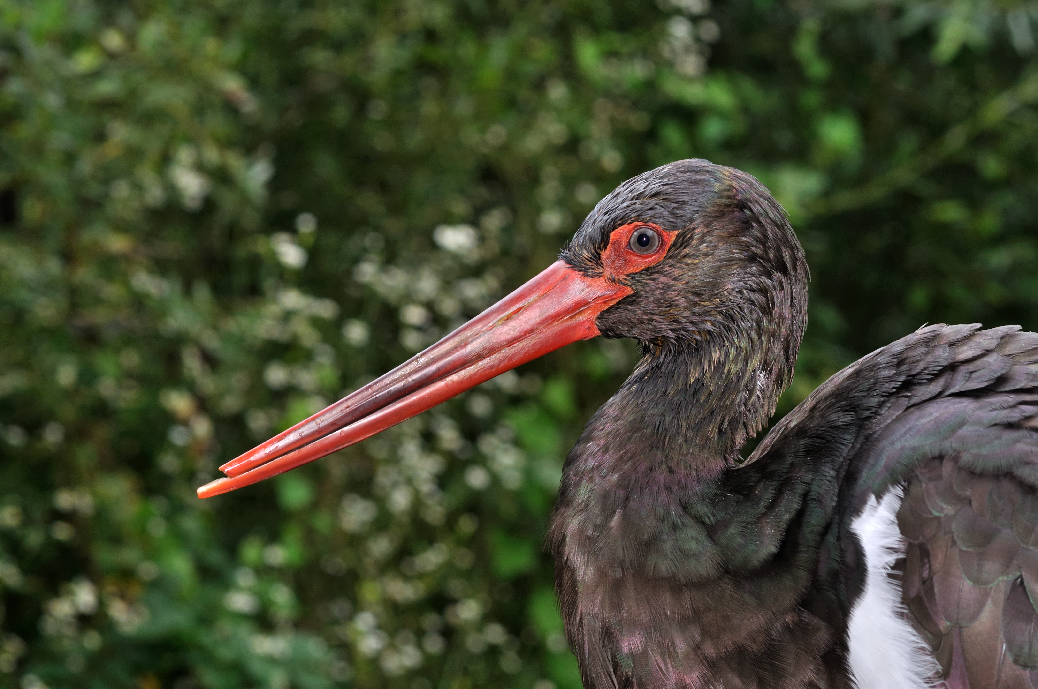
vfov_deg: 8.7
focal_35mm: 158
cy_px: 344
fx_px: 4536
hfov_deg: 13.1
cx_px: 519
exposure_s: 1/60
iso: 250
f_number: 8
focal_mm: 105
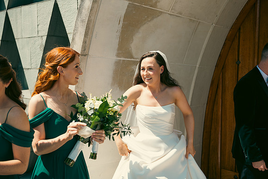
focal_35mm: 44
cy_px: 90
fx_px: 328
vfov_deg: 30.5
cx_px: 134
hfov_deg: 44.5
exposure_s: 1/800
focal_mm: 44
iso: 100
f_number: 3.5
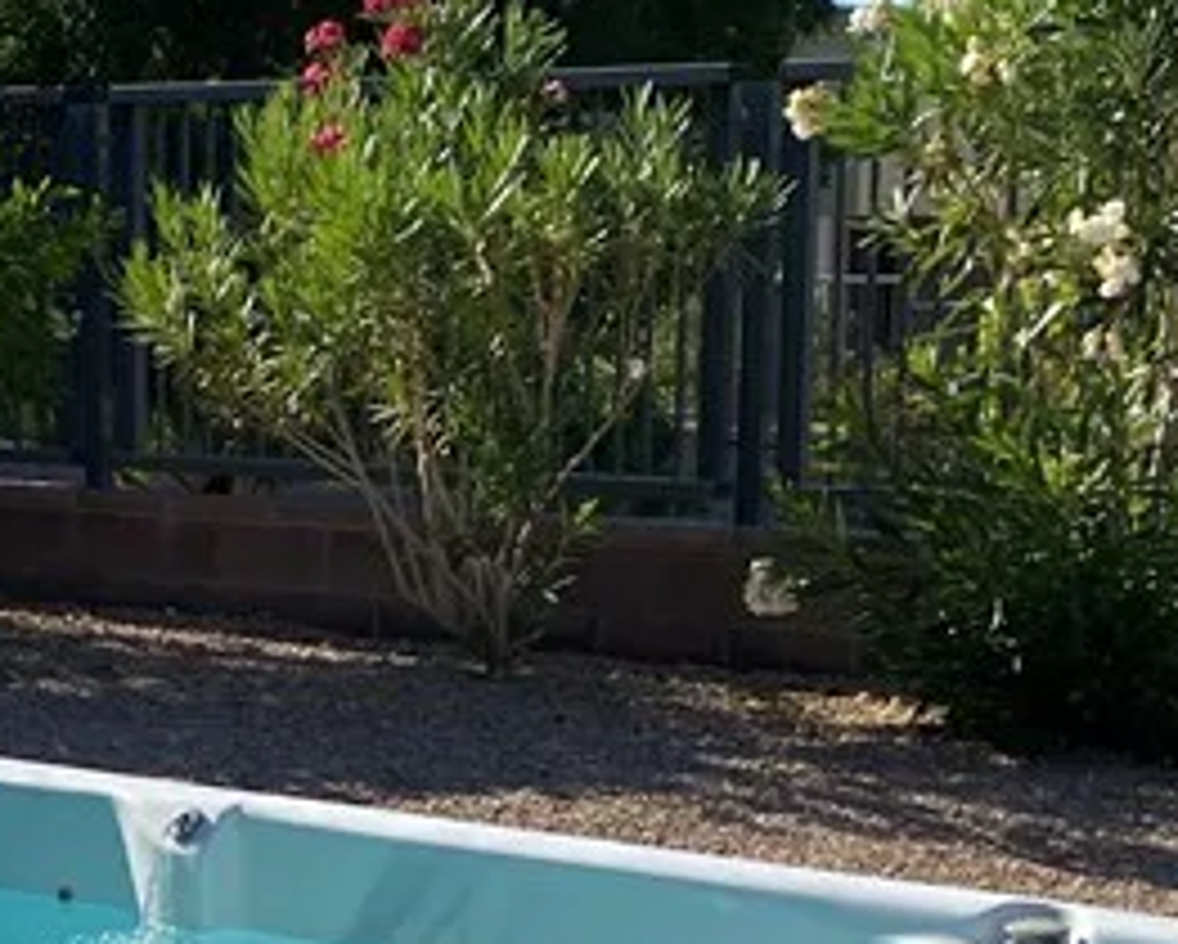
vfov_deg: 15.4
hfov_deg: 19.1
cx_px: 184
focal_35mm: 99
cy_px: 854
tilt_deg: -10.2
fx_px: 3454
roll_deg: -0.4
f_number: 1.8
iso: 32
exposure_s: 1/2625
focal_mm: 4.25
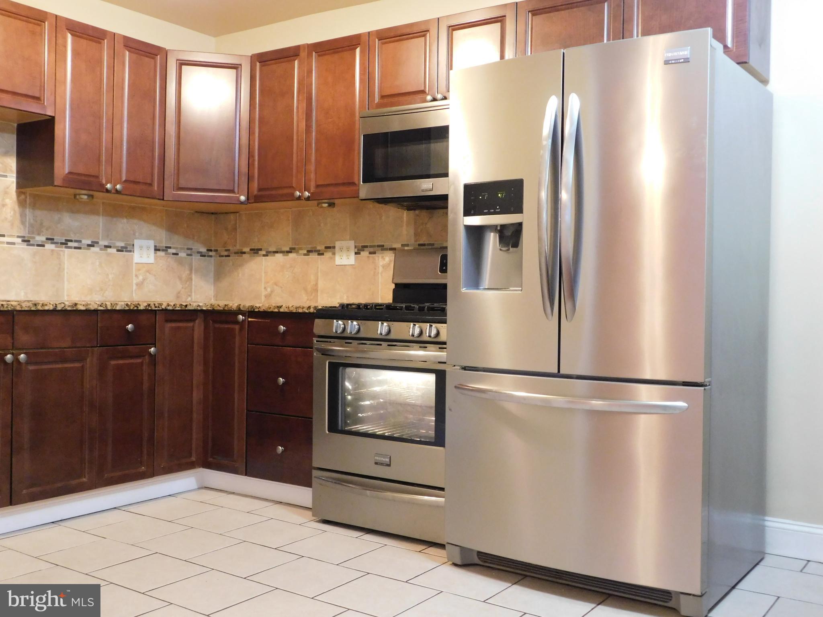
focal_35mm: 36
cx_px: 412
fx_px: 856
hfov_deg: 51.4
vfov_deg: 39.7
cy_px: 308
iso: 560
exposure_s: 1/8
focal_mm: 6.3
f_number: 3.5
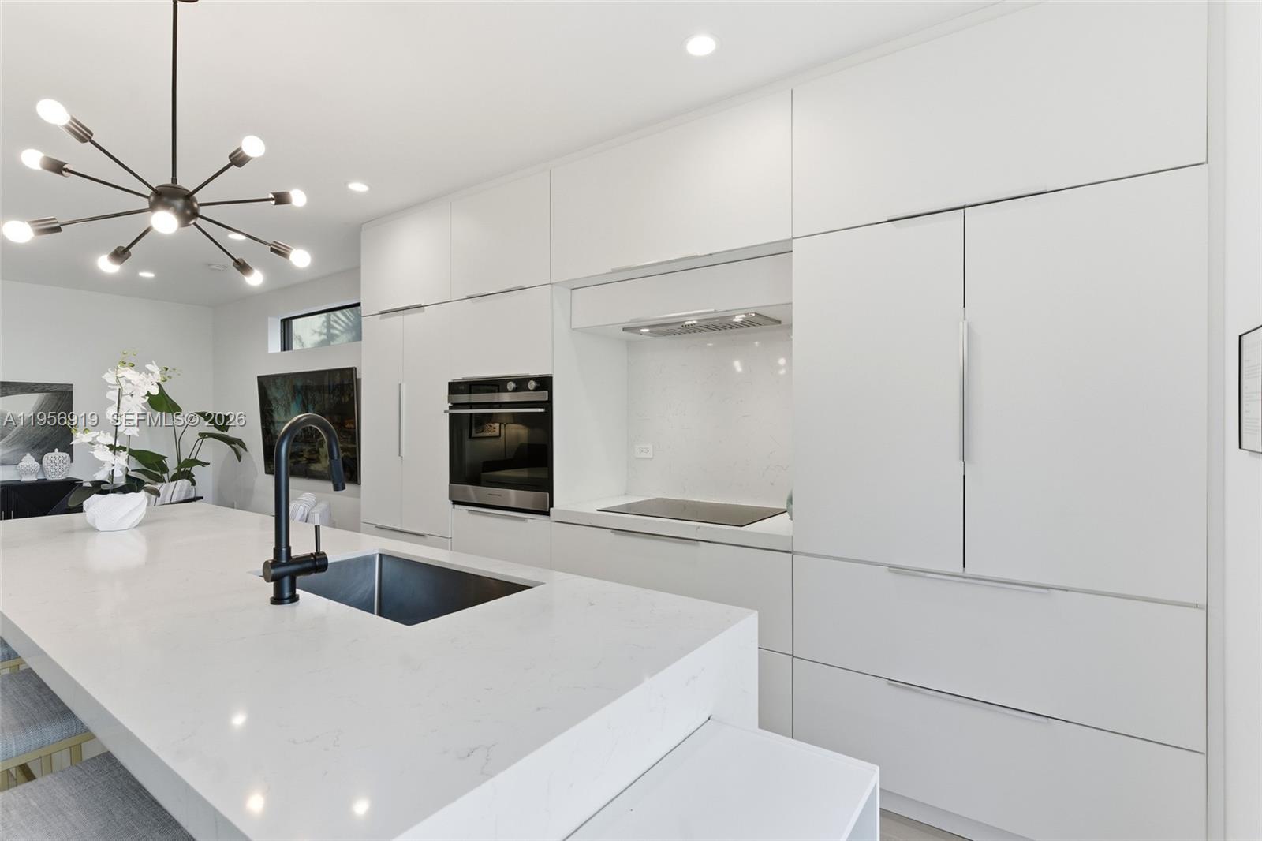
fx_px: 596
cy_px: 420
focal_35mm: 17
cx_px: 631
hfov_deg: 93.3
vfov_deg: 70.4
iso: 250
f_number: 8
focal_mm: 17
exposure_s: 1/200
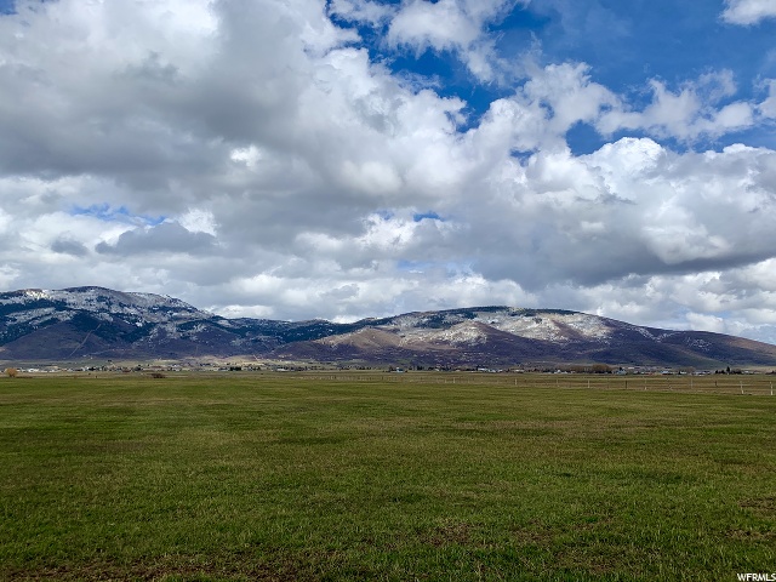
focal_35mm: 26
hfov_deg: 67.3
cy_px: 291
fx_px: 583
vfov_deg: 53.1
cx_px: 388
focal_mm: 4.25
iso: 25
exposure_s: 1/4673
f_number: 1.8
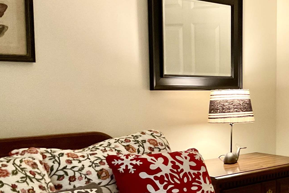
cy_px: 183
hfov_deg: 26.2
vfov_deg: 18.5
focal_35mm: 72
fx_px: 578
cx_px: 308
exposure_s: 1/40
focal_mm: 3
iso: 250
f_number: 1.8
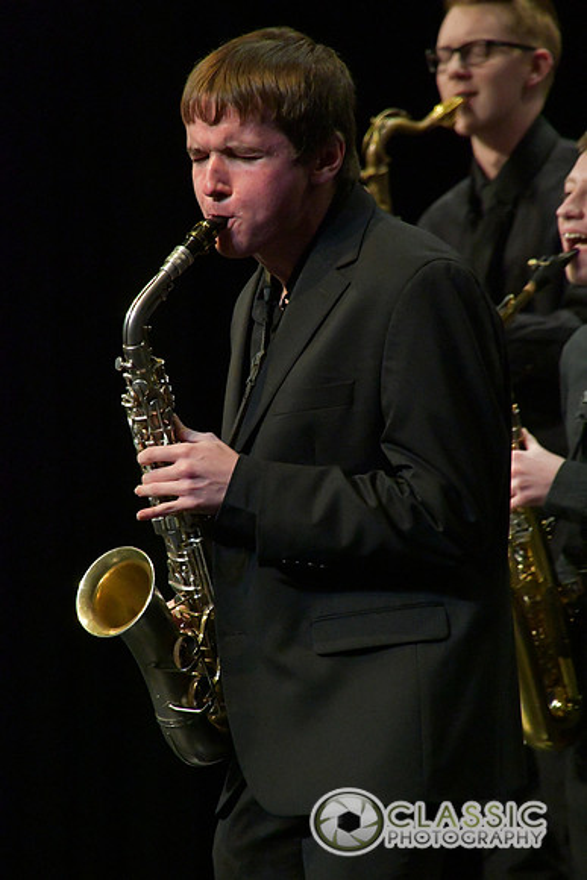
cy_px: 440
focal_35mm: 450
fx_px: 10999
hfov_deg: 3.1
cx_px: 294
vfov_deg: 4.6
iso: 12800
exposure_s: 1/500
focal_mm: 300
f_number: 9
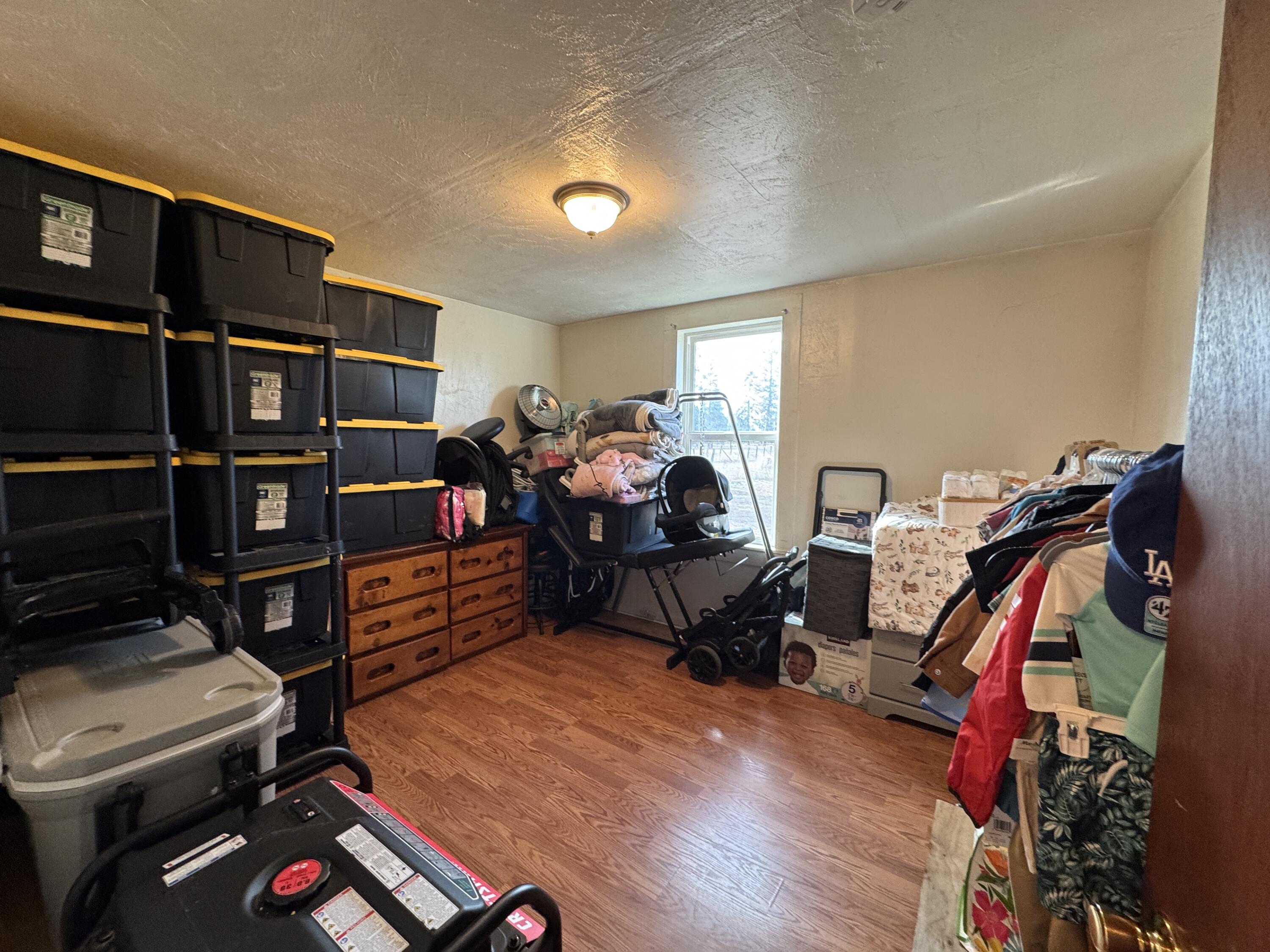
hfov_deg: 102.1
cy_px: 476
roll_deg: -1.1
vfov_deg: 85.7
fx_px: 514
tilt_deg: -4.5
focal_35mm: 14
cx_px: 635
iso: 200
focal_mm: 2.22
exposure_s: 1/60
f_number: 2.2
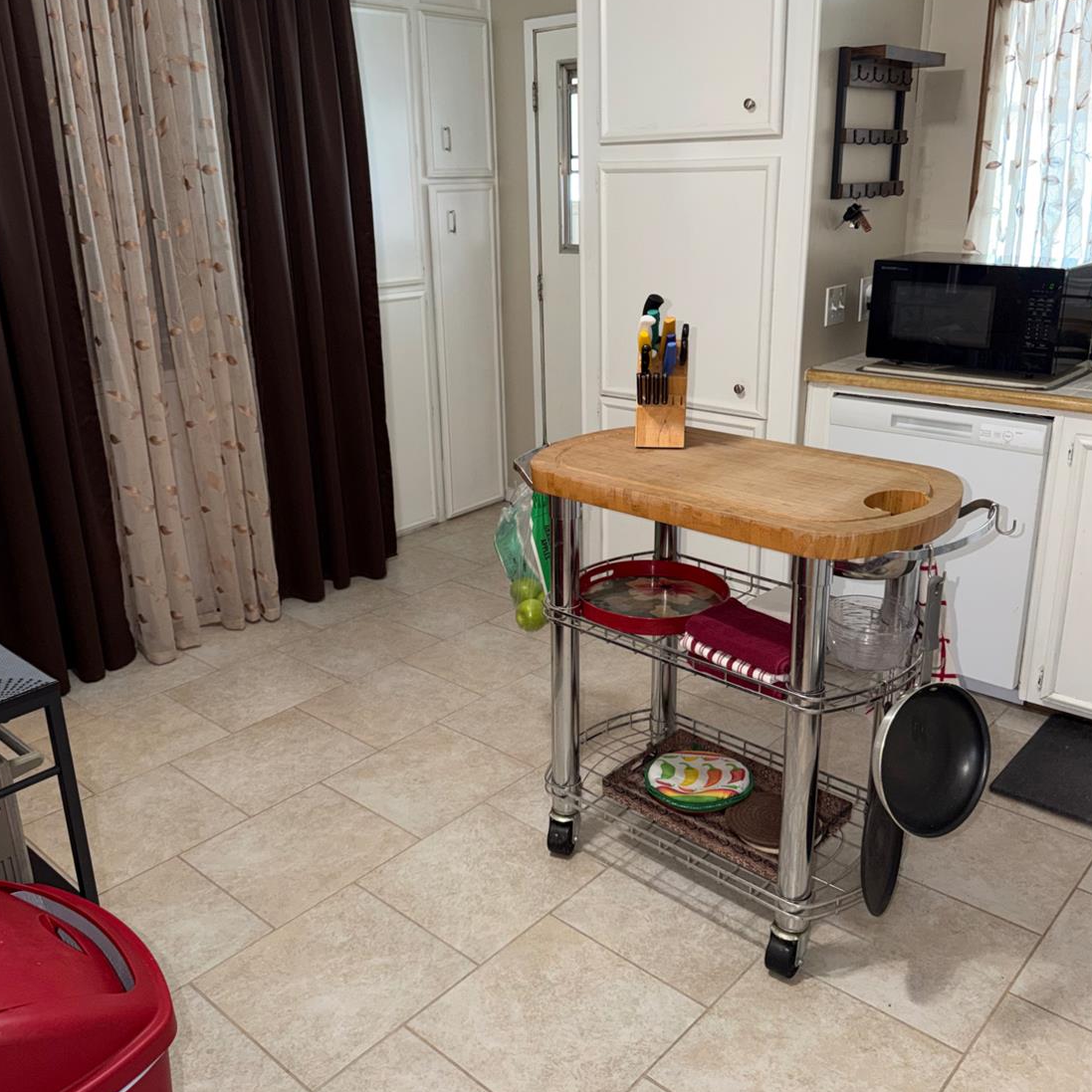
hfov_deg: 55.6
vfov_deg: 55.6
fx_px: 1035
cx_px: 551
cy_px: 511
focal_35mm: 29
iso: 100
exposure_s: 1/23
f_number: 1.78
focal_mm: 6.76
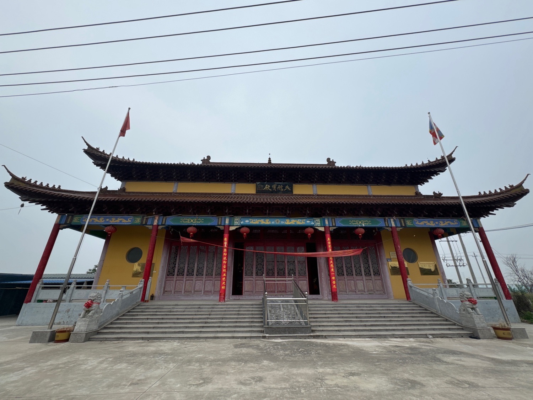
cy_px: 200
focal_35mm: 14
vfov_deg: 85.7
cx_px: 266
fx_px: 216
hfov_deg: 102.1
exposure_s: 1/1637
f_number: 2.2
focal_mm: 2.22
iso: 50
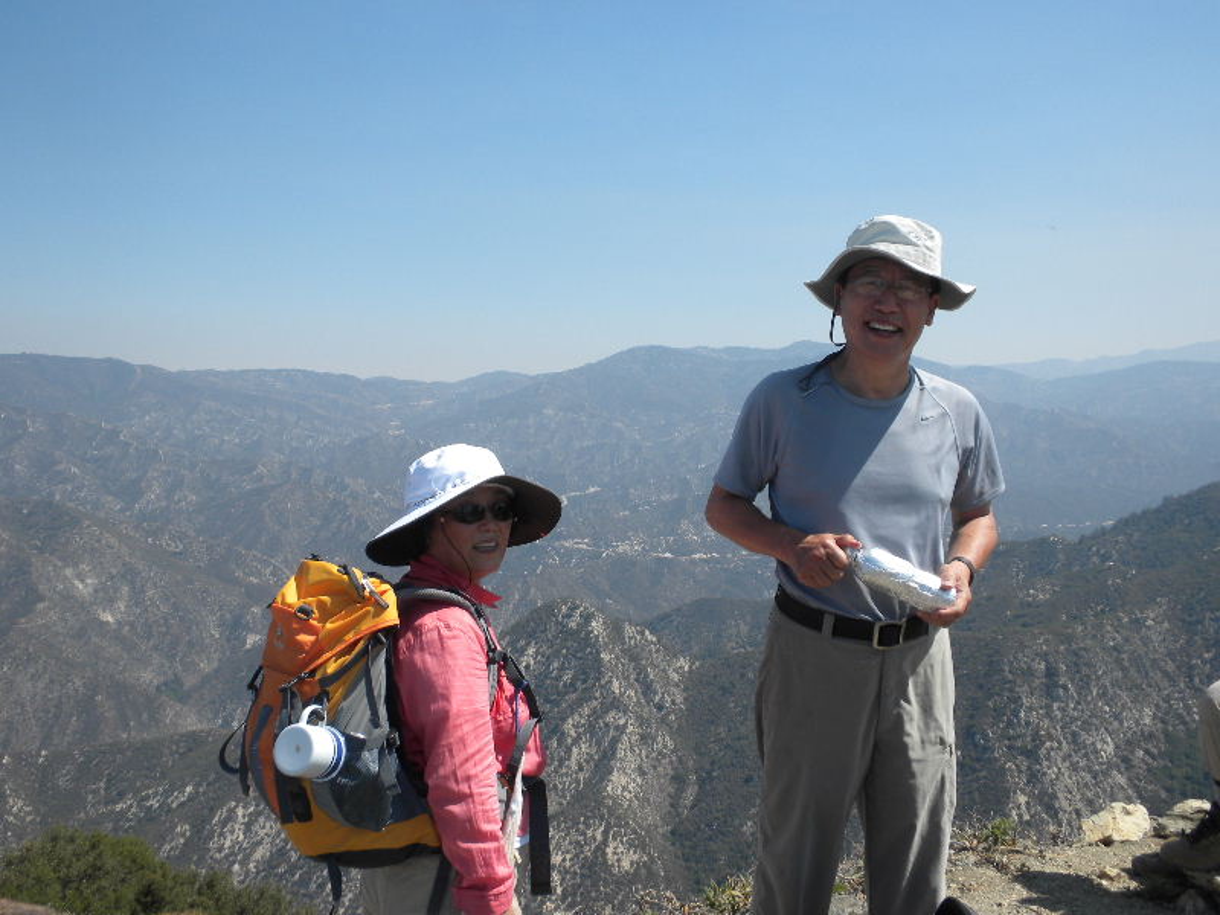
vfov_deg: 38.7
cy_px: 458
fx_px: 1304
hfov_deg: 50.1
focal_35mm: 37
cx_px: 610
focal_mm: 6.6
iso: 64
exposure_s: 1/111
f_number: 10
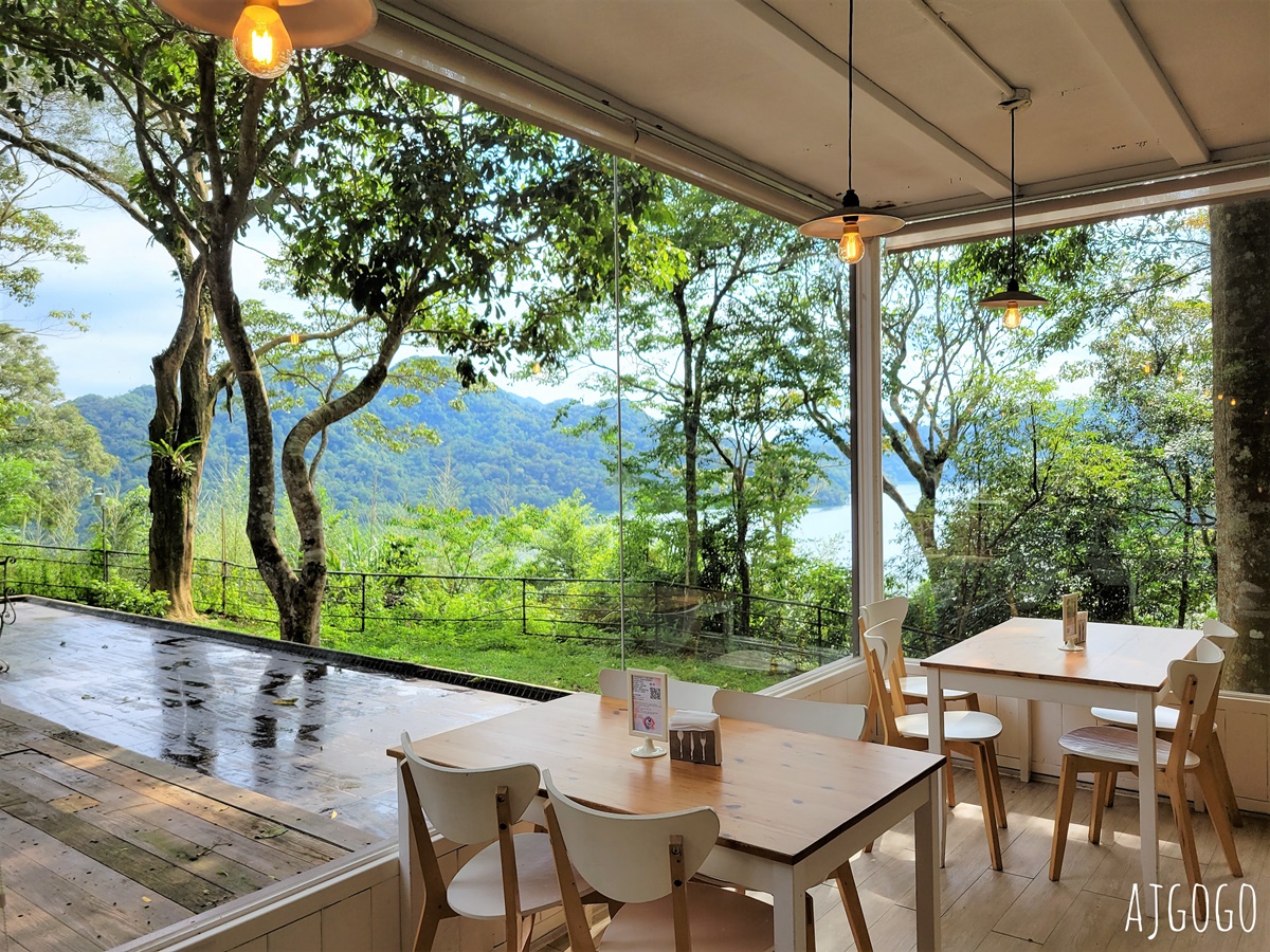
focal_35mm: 26
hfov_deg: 67.3
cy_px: 476
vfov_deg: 53.1
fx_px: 954
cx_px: 635
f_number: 1.8
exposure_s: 1/937
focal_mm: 5.4
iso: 40
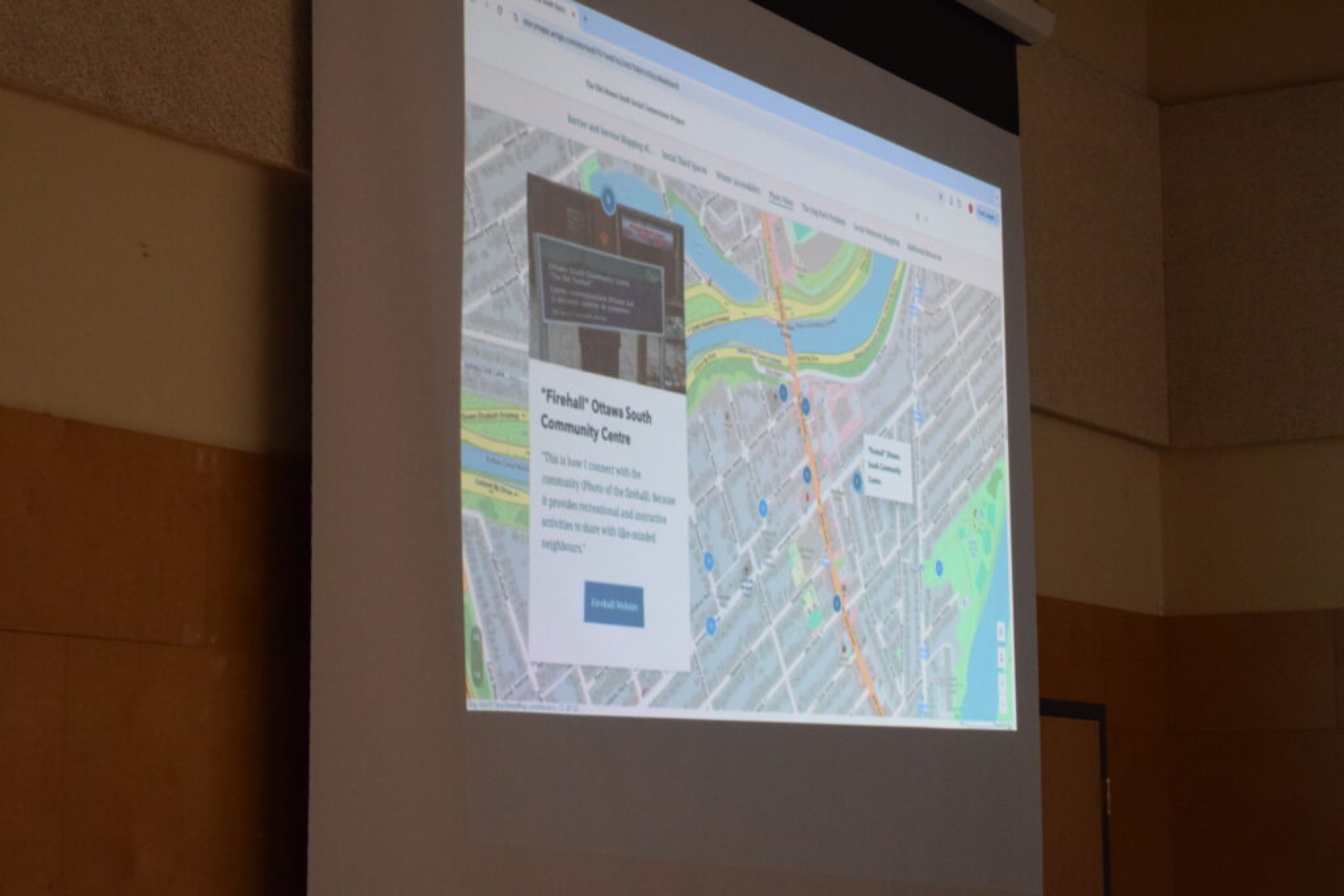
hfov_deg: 26.0
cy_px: 448
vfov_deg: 17.5
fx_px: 2912
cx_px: 672
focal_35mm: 78
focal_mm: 52
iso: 2800
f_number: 5.6
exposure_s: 1/60
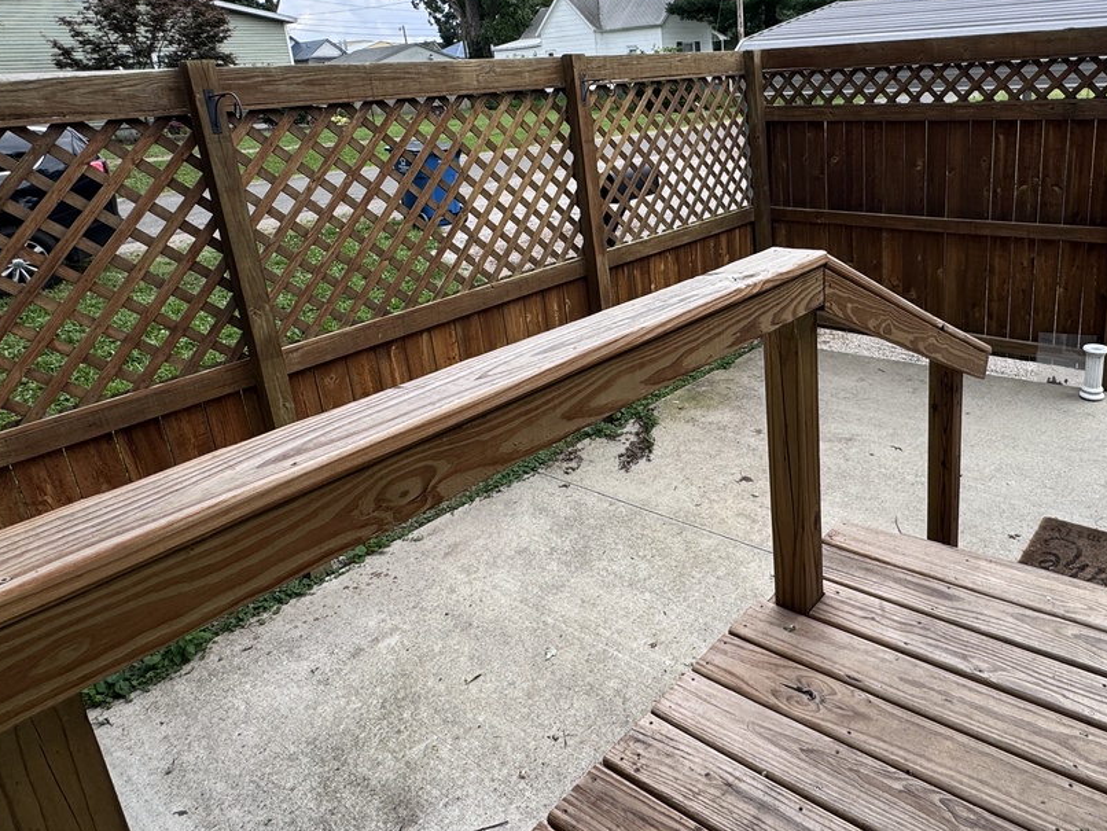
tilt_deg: -17.0
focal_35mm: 25
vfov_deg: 54.2
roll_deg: +3.2
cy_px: 304
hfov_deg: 67.7
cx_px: 727
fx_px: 800
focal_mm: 2.22
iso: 40
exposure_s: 1/435
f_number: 2.2
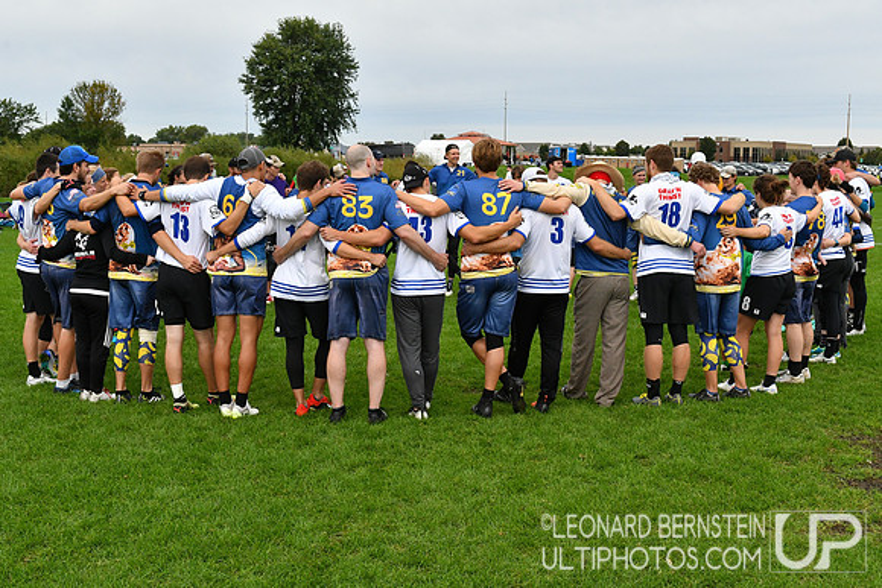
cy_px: 294
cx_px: 441
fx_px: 1176
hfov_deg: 41.1
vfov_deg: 28.1
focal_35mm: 48
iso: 1600
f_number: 11
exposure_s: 1/1250
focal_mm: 32
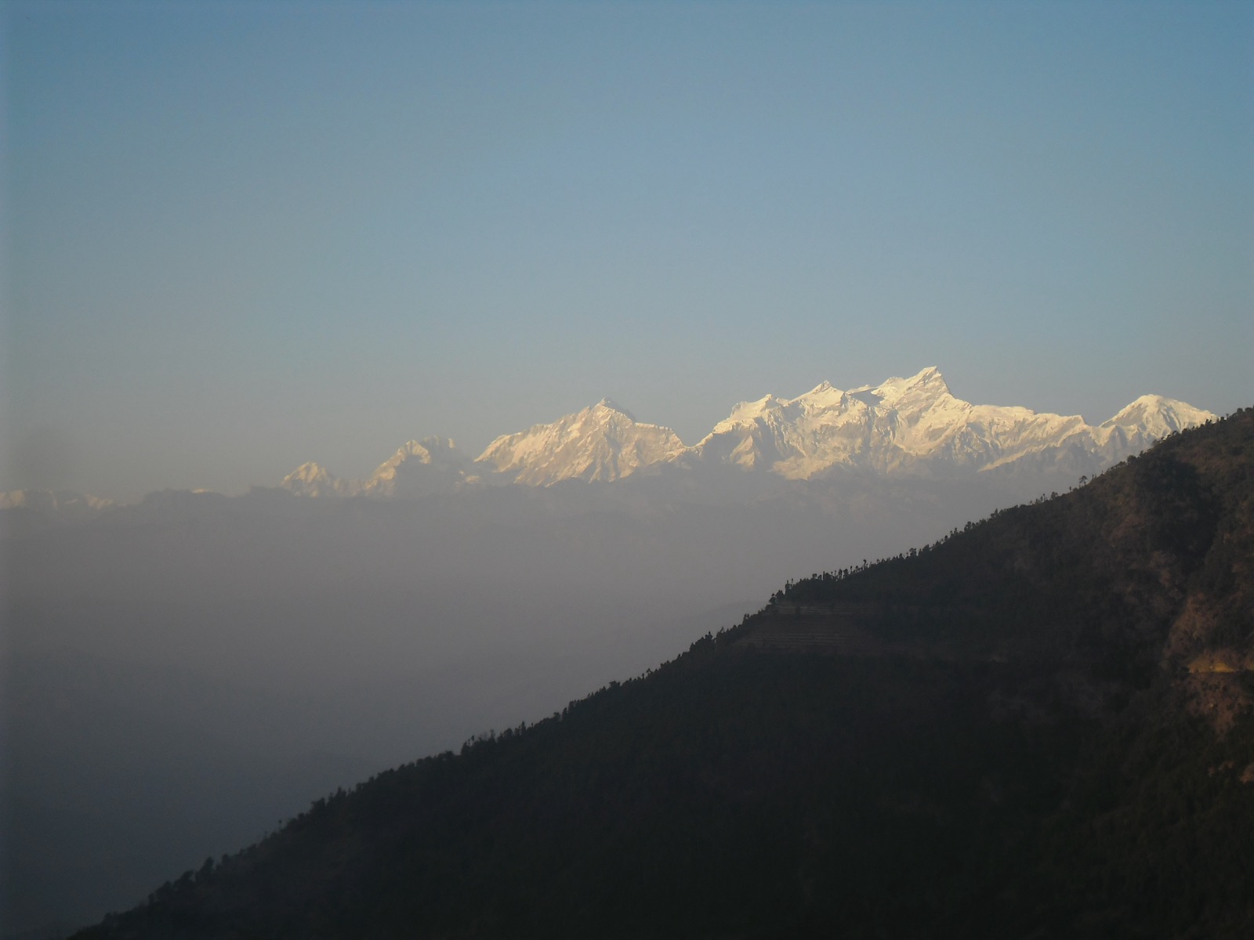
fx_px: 2681
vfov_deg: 19.9
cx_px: 627
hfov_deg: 26.3
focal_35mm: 74
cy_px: 470
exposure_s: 1/279
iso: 80
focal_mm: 13.2
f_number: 3.9
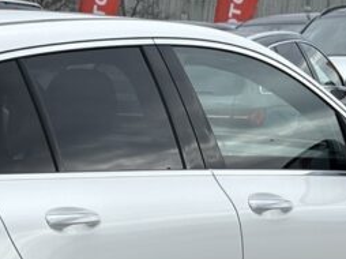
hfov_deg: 9.4
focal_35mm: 210
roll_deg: +1.8
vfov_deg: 7.0
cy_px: 258
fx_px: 2097
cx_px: 18
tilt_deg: -5.6
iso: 32
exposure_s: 1/1799
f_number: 1.6
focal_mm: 5.96
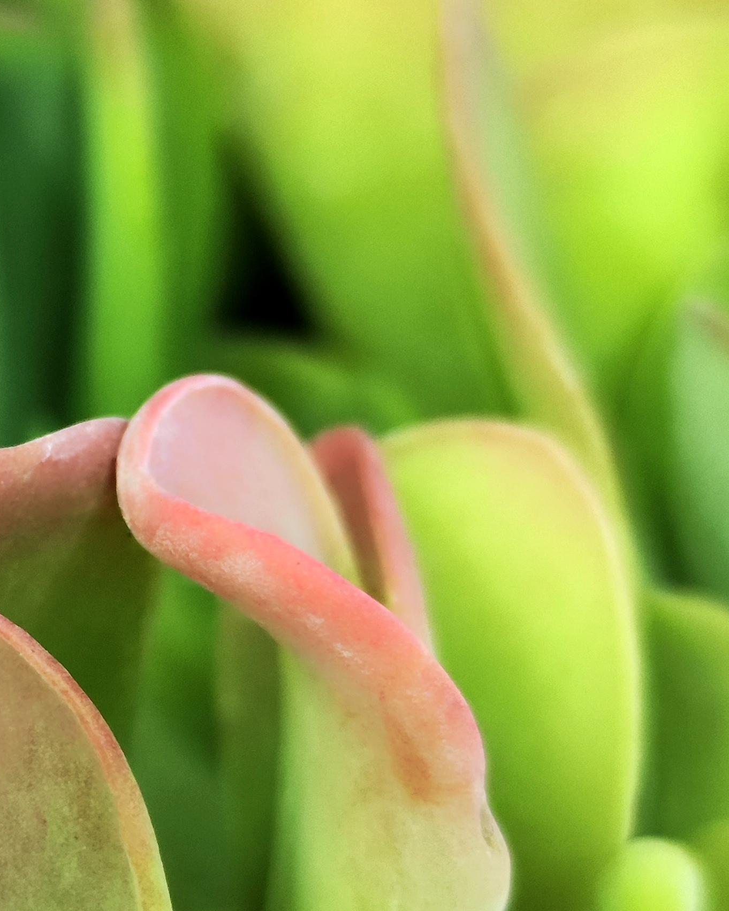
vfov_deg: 34.7
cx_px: -13
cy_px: 470
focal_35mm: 54
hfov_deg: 26.5
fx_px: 1457
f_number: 1.69
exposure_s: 1/100
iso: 967
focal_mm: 7.01
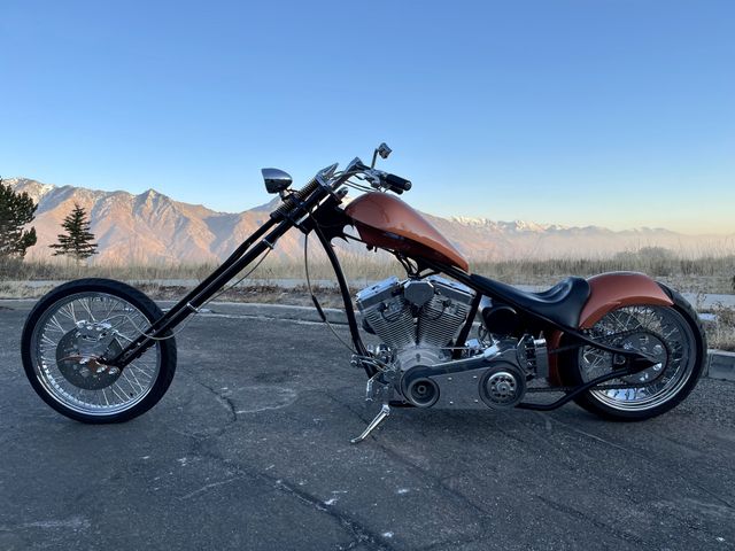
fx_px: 552
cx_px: 368
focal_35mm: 26
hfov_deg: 67.3
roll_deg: +2.1
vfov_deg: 53.1
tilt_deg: -3.8
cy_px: 276
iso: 32
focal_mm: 5.1
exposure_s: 1/1067
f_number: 1.6
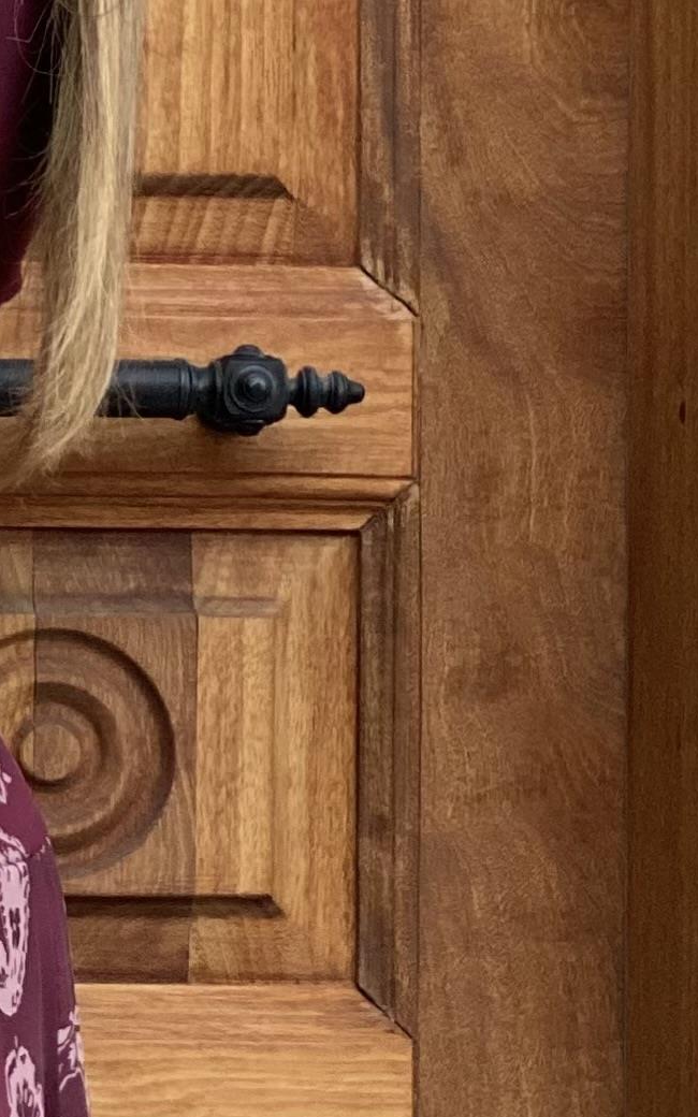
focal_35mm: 209
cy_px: 1034
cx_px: -492
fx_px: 6361
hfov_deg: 6.2
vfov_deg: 10.0
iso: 100
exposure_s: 1/122
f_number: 2
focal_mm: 6
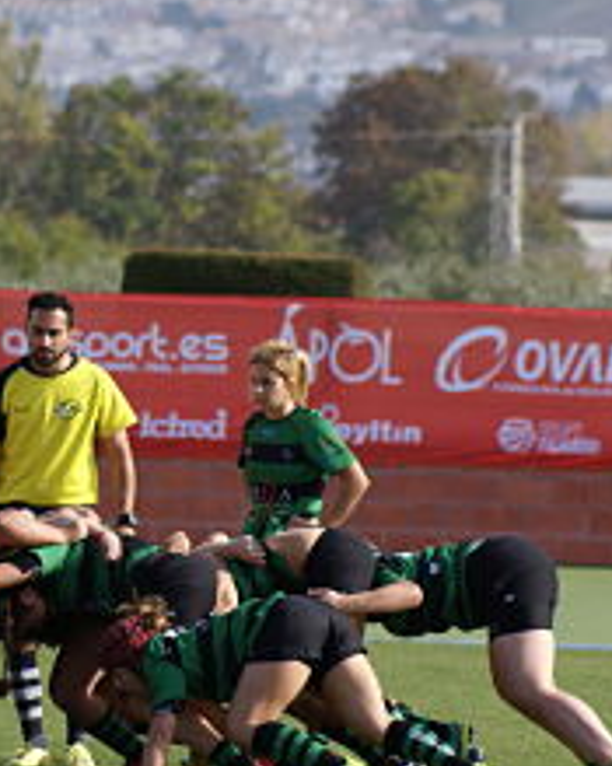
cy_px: 414
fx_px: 11804
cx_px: 73
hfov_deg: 3.0
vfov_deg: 3.7
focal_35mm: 521
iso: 125
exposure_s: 1/320
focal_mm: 180
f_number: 5.6
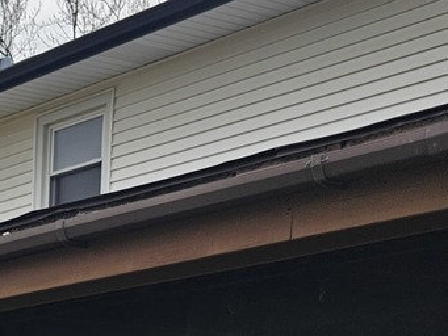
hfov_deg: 15.8
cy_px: 595
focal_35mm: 97
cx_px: -459
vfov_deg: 13.7
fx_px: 1256
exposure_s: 1/390
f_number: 1.7
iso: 10
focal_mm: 6.3
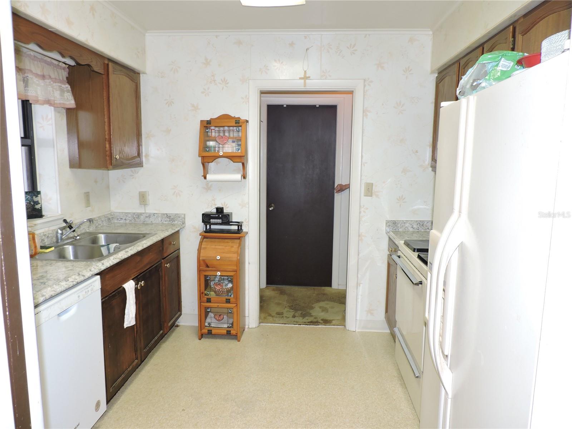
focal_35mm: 24
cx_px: 286
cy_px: 214
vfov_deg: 56.8
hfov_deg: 71.6
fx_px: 397
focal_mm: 4.3
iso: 200
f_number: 3
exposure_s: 1/30
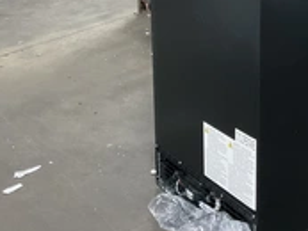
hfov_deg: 28.3
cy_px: 5
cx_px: 249
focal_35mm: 67
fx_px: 597
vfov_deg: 21.3
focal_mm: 3
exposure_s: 1/30
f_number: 1.8
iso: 400
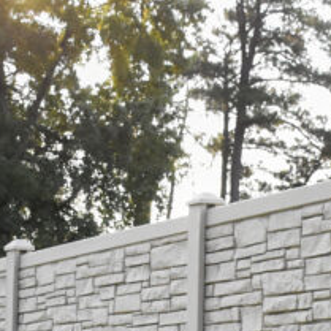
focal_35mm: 125
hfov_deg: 13.9
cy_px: 313
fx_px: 1352
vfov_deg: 13.8
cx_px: 241
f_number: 3.5
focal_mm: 20
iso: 3200
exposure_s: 1/8000
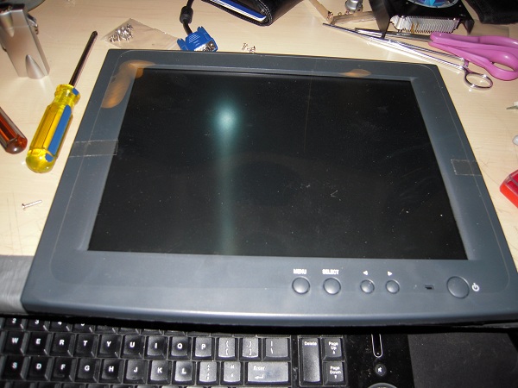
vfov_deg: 49.7
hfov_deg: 63.4
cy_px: 194
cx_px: 259
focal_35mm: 28
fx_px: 419
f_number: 2.7
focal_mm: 5
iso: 100
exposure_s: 1/25
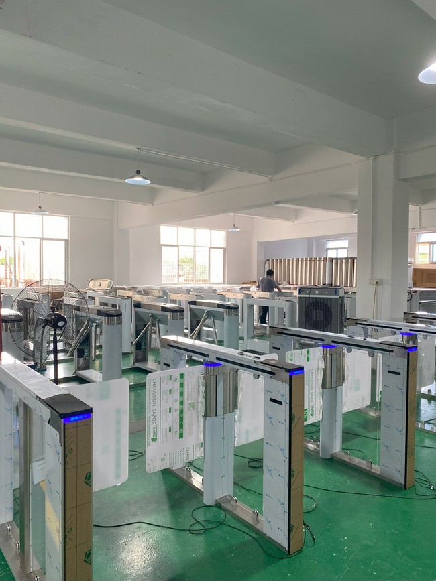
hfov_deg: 53.1
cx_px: 218
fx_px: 437
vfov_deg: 67.3
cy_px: 290
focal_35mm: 26
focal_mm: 4.25
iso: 125
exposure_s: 1/119
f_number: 1.8
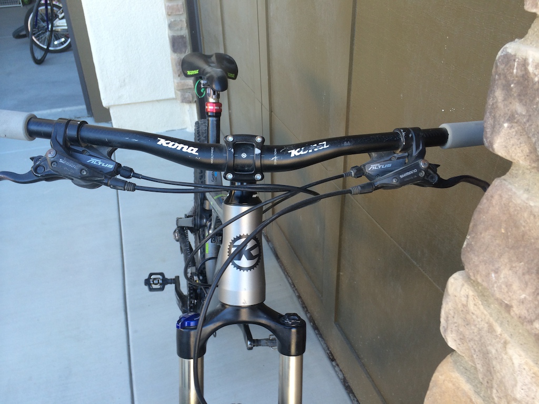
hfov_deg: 60.0
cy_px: 202
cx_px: 270
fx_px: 467
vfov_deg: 46.8
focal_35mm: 30
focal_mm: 4.12
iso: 40
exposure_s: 1/60
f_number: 2.2
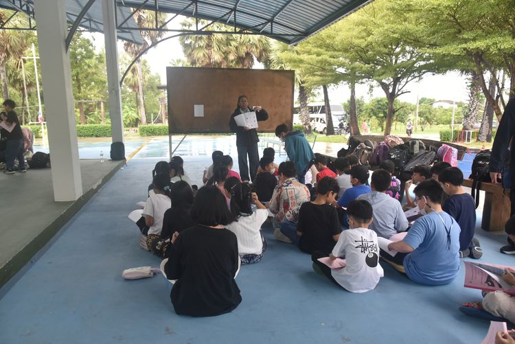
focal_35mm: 24
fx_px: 344
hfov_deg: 73.7
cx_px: 258
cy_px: 172
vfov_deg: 53.2
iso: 2000
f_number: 4.5
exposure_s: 1/640
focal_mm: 24
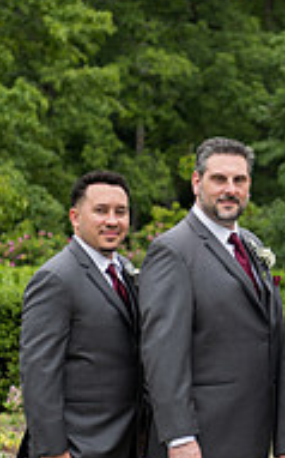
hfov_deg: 8.3
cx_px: 374
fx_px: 1931
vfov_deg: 13.5
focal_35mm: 155
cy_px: 294
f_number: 2.8
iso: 64
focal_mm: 50
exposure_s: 1/320
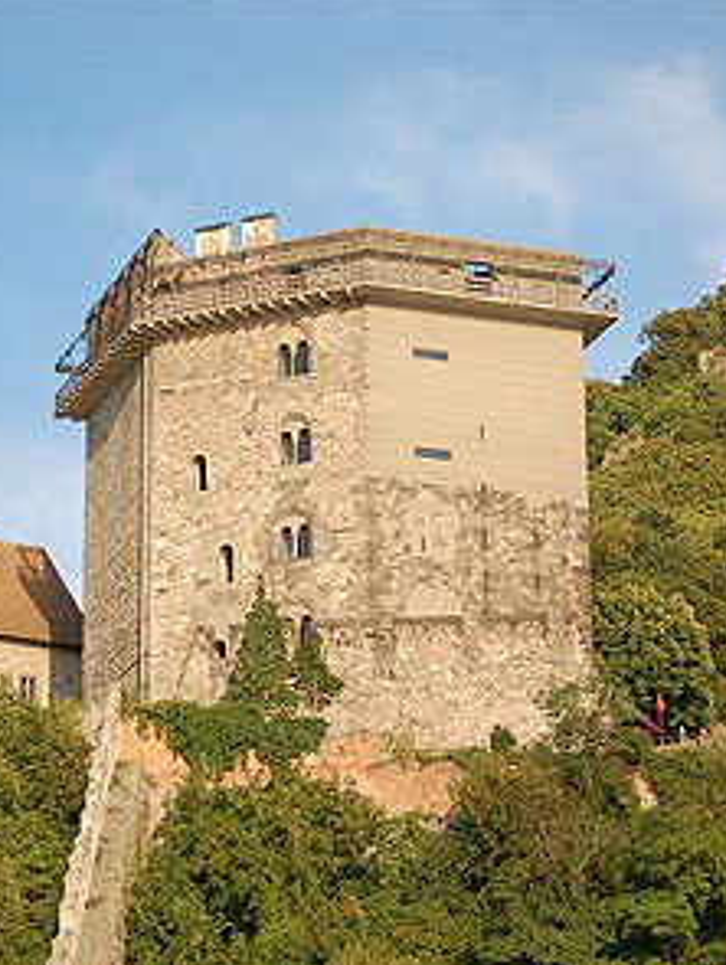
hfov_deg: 12.3
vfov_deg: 16.3
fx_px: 3369
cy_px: 482
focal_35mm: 121
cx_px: 347
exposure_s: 1/1000
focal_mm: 55
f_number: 4
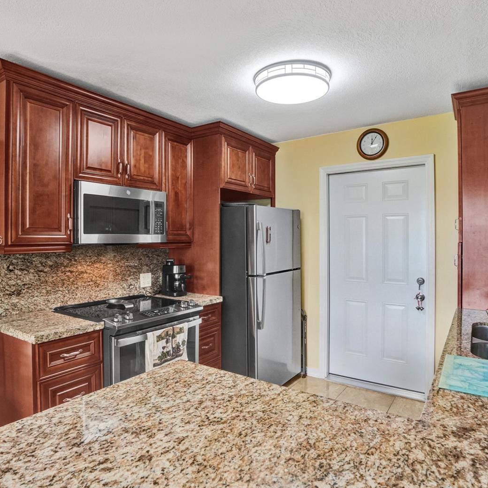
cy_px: 241
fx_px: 335
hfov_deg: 72.1
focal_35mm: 21
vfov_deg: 72.1
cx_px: 233
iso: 1600
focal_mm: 16
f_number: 8
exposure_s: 1/250
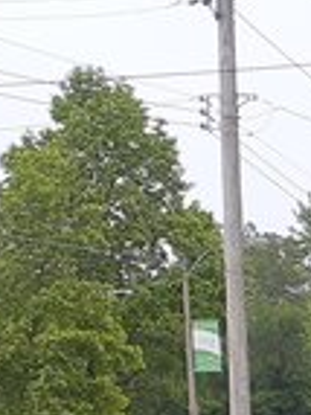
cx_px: 980
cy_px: 665
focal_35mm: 151
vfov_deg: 12.3
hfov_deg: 8.1
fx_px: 1812
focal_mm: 3.6
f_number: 1.9
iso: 40
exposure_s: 1/127
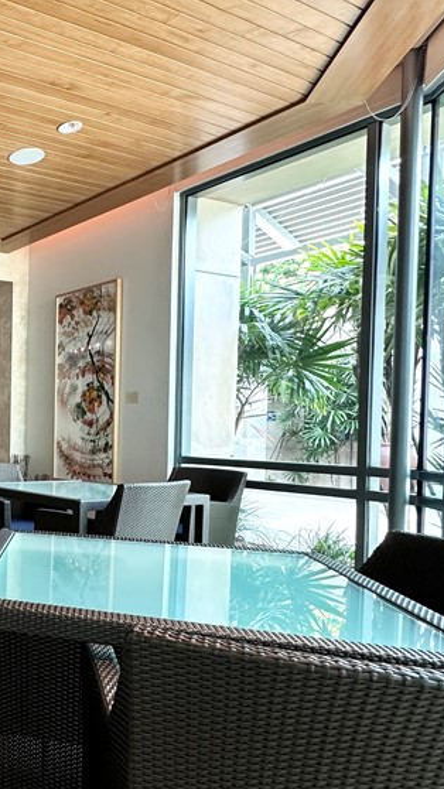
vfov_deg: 67.7
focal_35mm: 28
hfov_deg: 31.1
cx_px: -148
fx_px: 586
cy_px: 440
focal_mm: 2.22
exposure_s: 1/60
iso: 160
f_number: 2.2
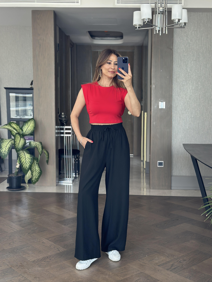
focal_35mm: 48
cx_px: 106
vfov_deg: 39.7
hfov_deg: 30.3
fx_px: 392
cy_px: 141
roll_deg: -0.4
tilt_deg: -16.8
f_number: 1.78
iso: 125
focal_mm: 6.86
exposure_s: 1/108
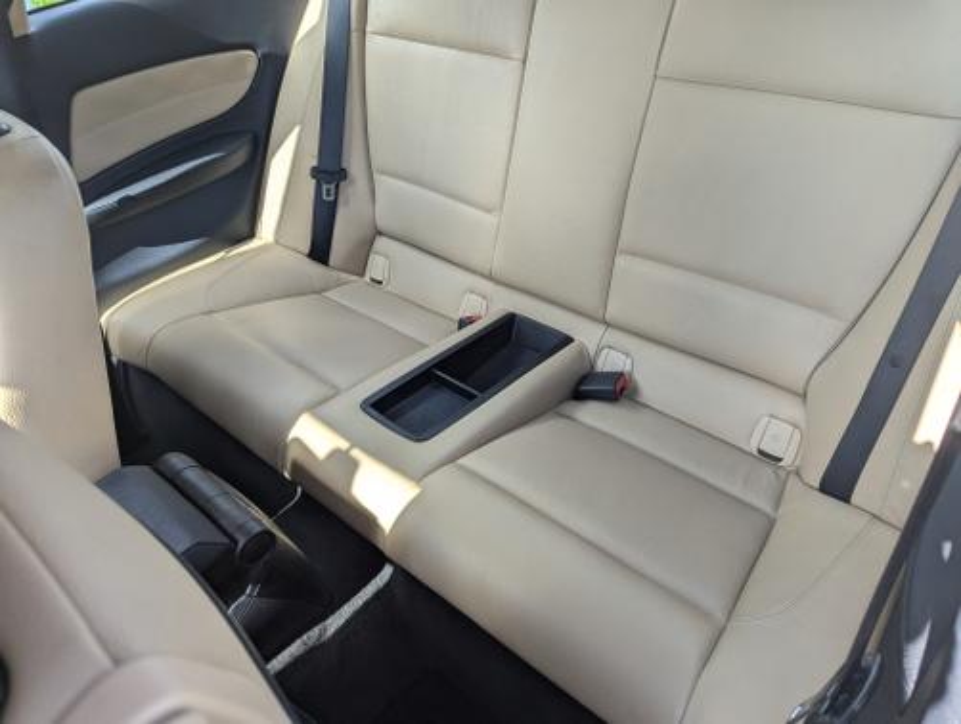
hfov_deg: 71.5
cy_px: 362
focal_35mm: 24
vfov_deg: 56.9
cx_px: 480
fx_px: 667
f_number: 1.85
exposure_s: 1/409
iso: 46
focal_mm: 6.81
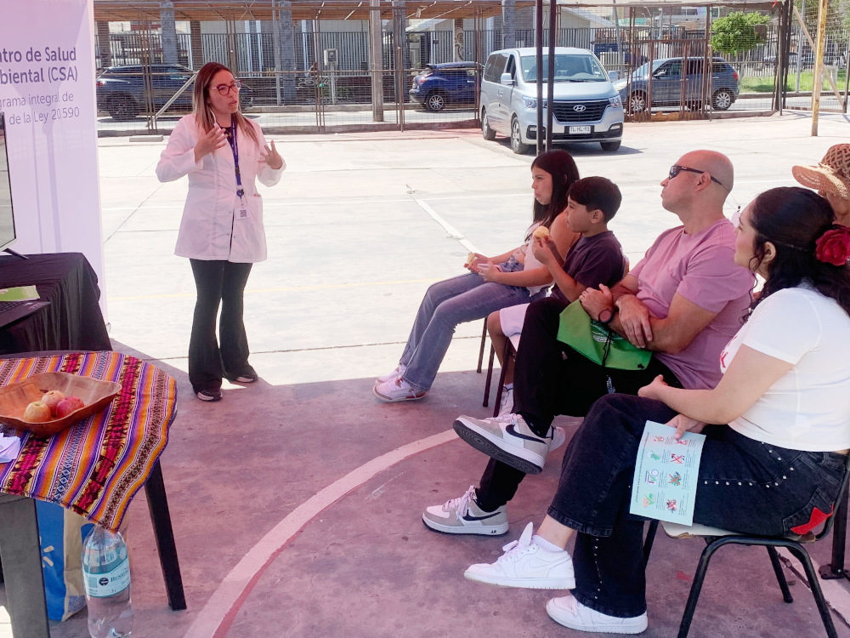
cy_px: 319
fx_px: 638
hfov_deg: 67.3
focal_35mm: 26
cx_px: 425
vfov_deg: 53.1
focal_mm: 4.25
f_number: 1.8
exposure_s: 1/1779
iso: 25
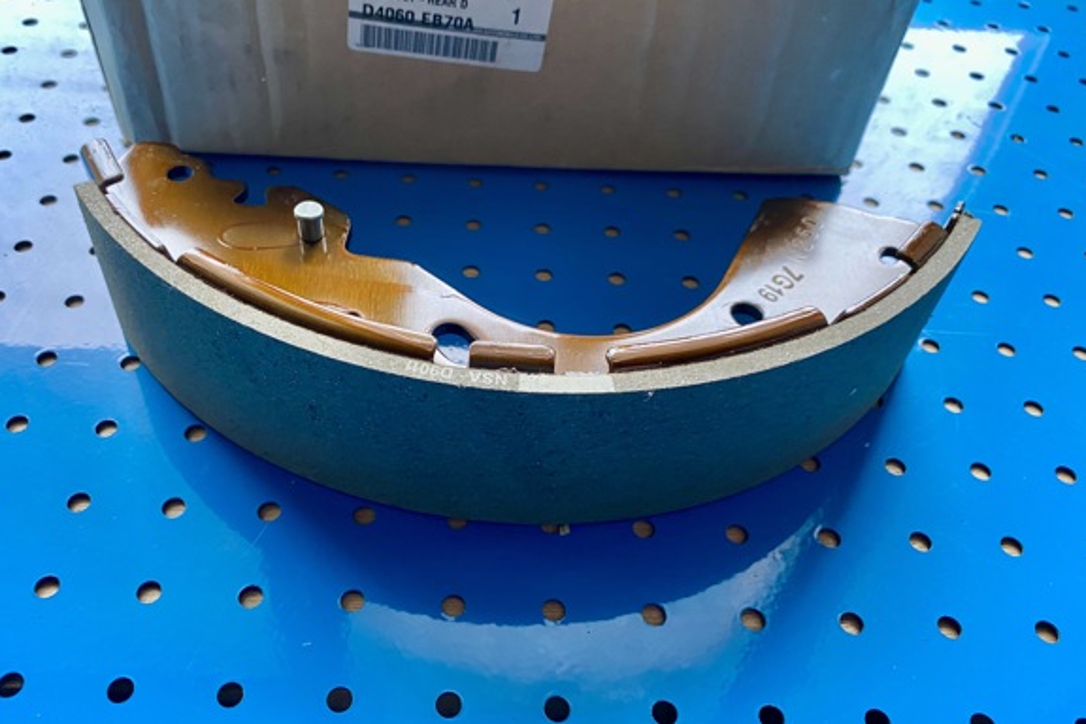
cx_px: 496
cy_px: 386
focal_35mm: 30
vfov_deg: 43.6
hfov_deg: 61.8
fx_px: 905
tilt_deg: -45.6
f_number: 1.8
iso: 125
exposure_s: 1/80
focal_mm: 4.25
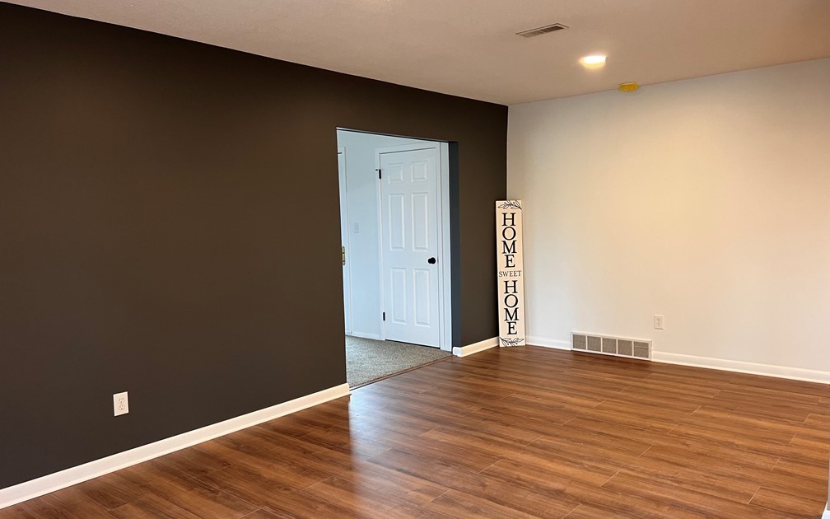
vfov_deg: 44.5
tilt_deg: -5.9
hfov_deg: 66.5
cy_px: 274
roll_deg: +2.4
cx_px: 416
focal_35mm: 28
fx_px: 633
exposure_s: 1/60
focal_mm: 5.7
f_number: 1.5
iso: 125
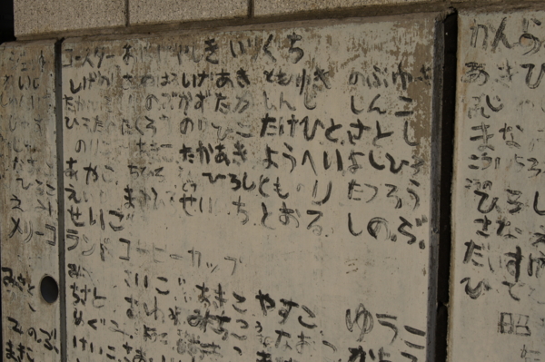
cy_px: 181
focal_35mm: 52
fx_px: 794
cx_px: 272
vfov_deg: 25.7
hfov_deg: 37.9
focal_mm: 35
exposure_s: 1/1000
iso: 200
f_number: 8
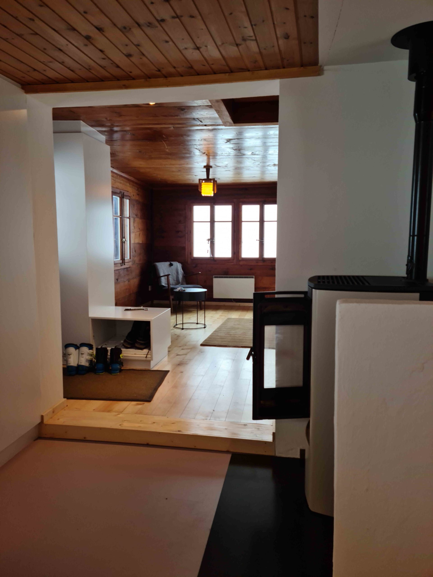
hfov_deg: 51.4
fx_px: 450
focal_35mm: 27
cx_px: 216
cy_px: 288
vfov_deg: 65.3
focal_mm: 5.9
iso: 80
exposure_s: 1/50
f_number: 2
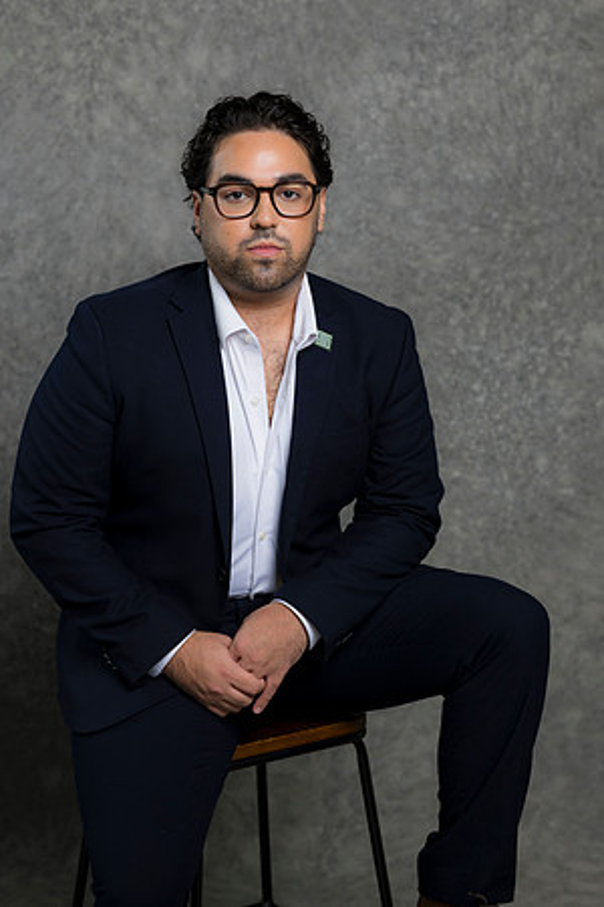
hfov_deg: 16.1
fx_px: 2139
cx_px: 302
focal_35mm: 85
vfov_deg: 23.9
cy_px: 454
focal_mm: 85
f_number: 5
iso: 125
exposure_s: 1/200
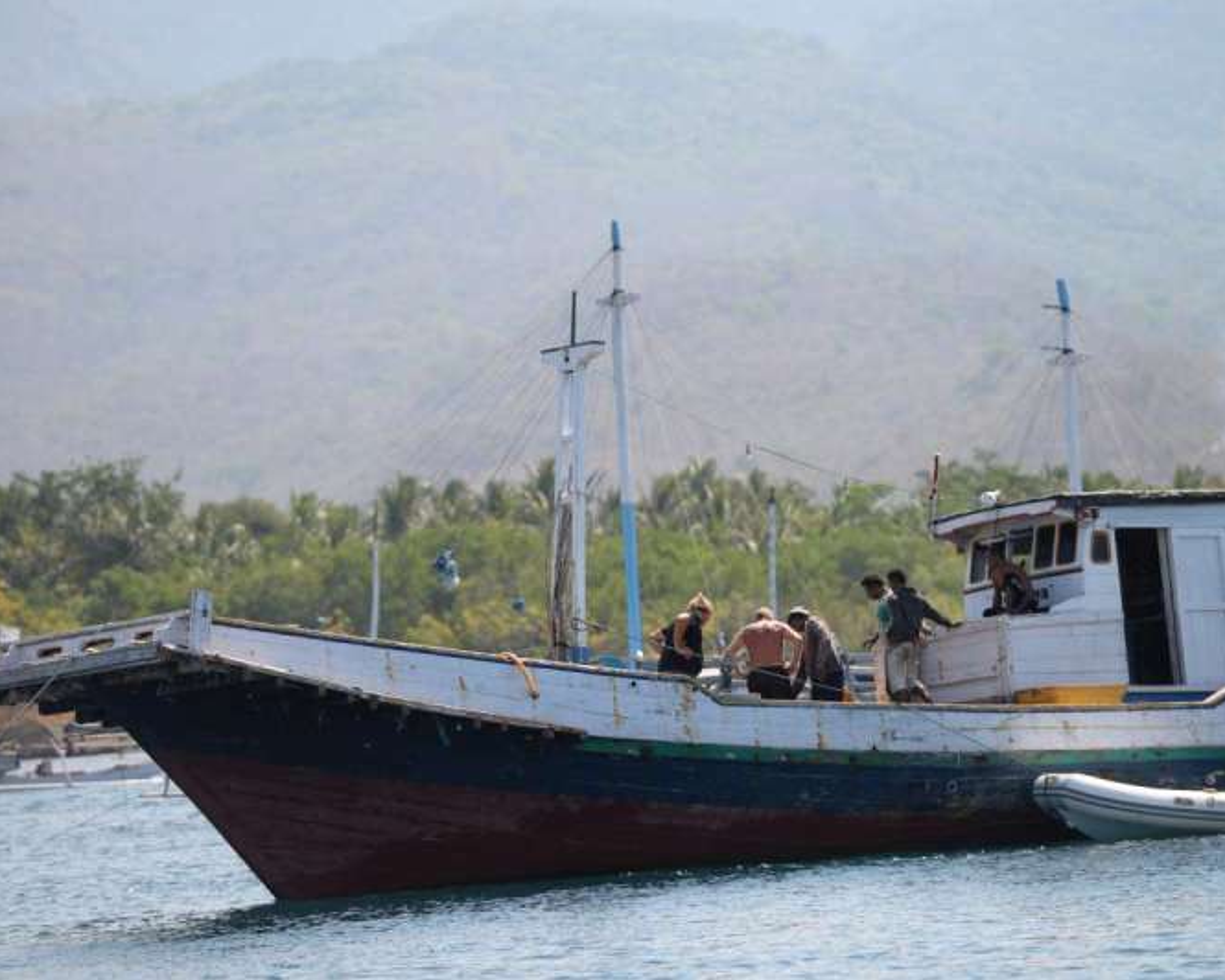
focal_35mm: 226
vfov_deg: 6.8
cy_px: 490
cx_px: 613
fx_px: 8194
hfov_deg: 8.6
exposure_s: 1/800
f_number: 3.5
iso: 100
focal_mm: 200
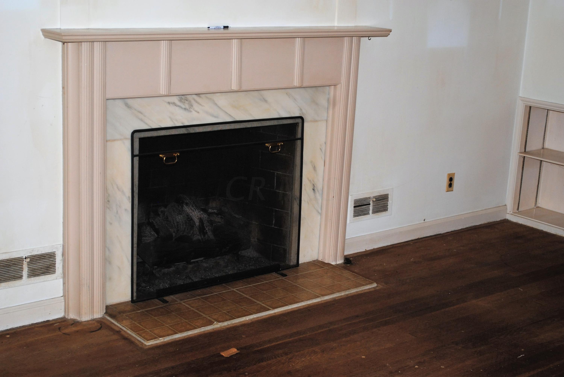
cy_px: 188
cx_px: 282
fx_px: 847
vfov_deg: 25.1
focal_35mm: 54
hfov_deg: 36.8
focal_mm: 36
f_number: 5
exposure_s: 1/60
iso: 200
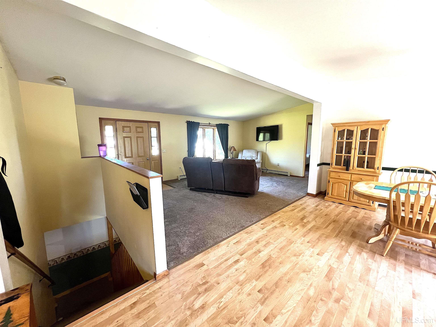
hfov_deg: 106.2
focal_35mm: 13
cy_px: 164
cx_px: 218
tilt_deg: -8.8
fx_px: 164
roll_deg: -0.2
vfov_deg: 89.9
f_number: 1.8
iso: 250
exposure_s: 1/60
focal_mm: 1.57
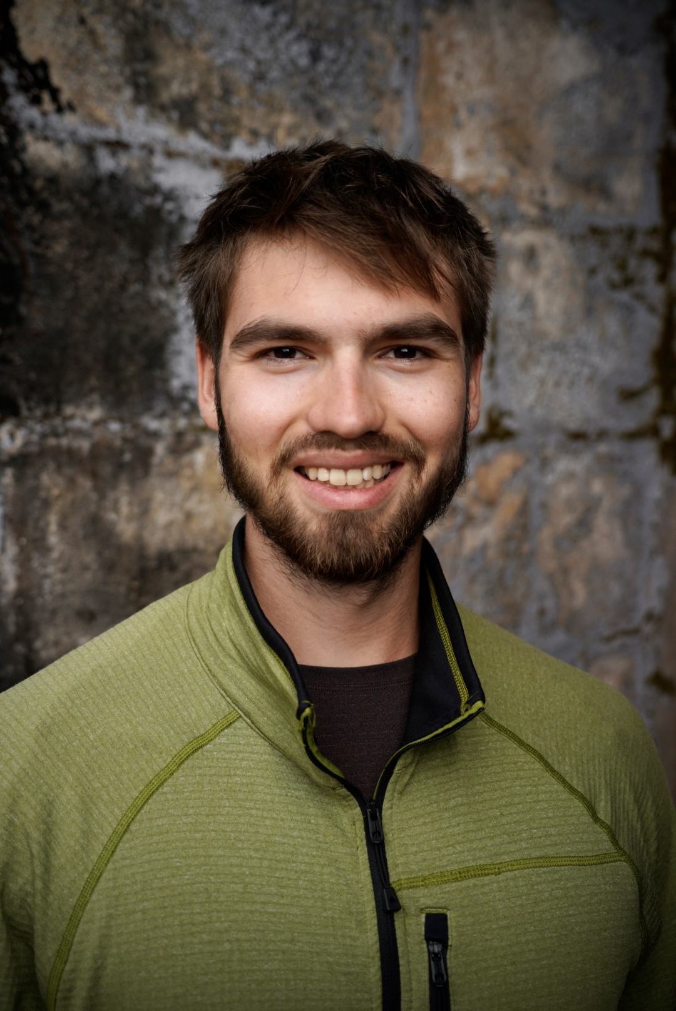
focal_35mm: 39
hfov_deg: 34.3
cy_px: 506
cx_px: 338
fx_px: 1097
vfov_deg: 49.5
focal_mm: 39
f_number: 4.5
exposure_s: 1/125
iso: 125
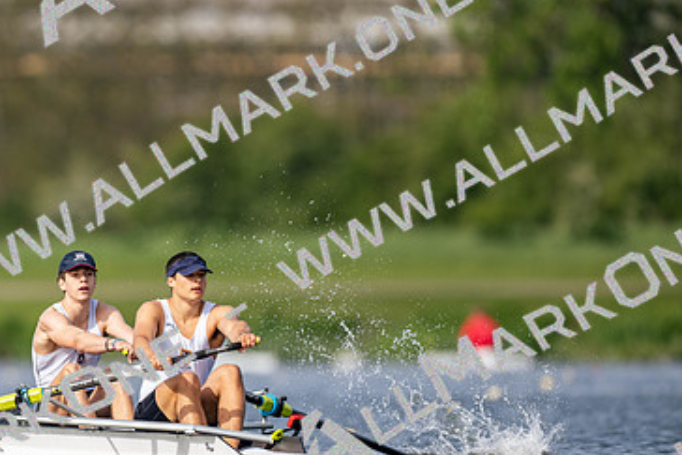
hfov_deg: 2.2
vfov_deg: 1.4
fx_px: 18117
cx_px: 141
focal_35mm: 956
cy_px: 321
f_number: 4
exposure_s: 1/2500
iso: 280
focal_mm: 600
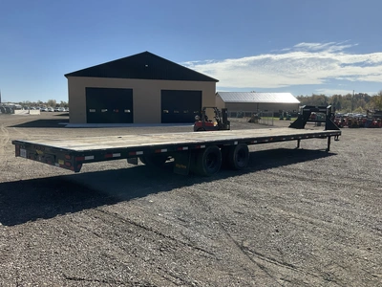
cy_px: 144
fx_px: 320
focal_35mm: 29
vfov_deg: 48.2
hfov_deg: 61.7
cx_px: 191
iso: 25
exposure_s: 1/2427
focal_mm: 3
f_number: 1.8
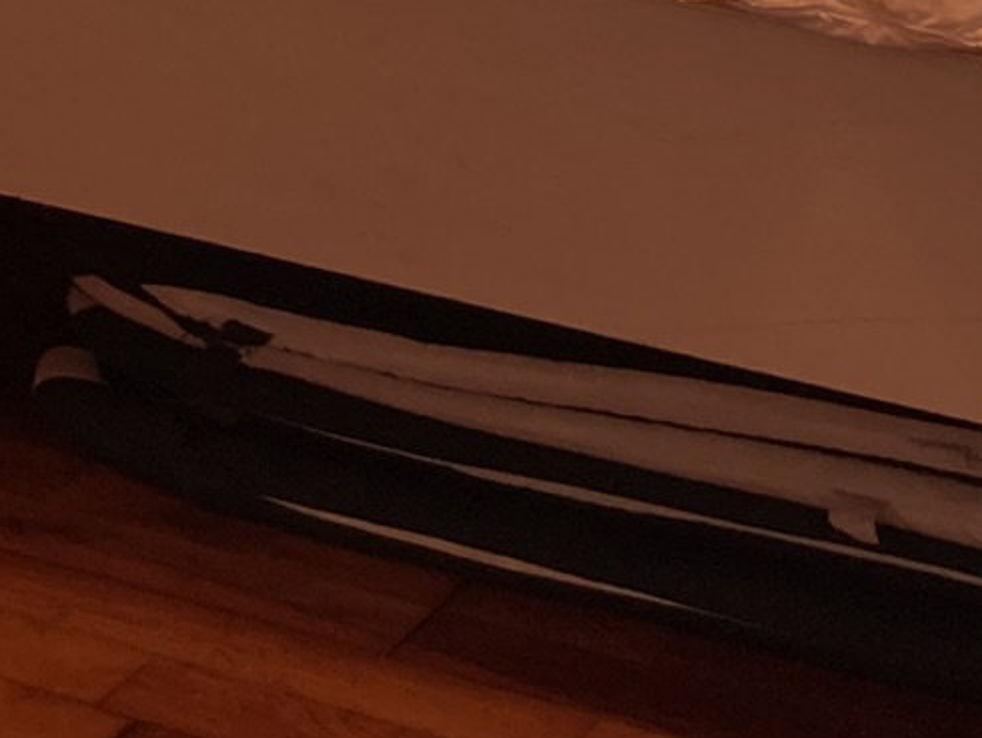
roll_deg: -1.0
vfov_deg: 11.7
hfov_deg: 16.8
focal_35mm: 117
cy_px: -598
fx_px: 3321
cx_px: 335
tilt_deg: -6.8
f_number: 1.8
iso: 80
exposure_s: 1/50
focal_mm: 3.99
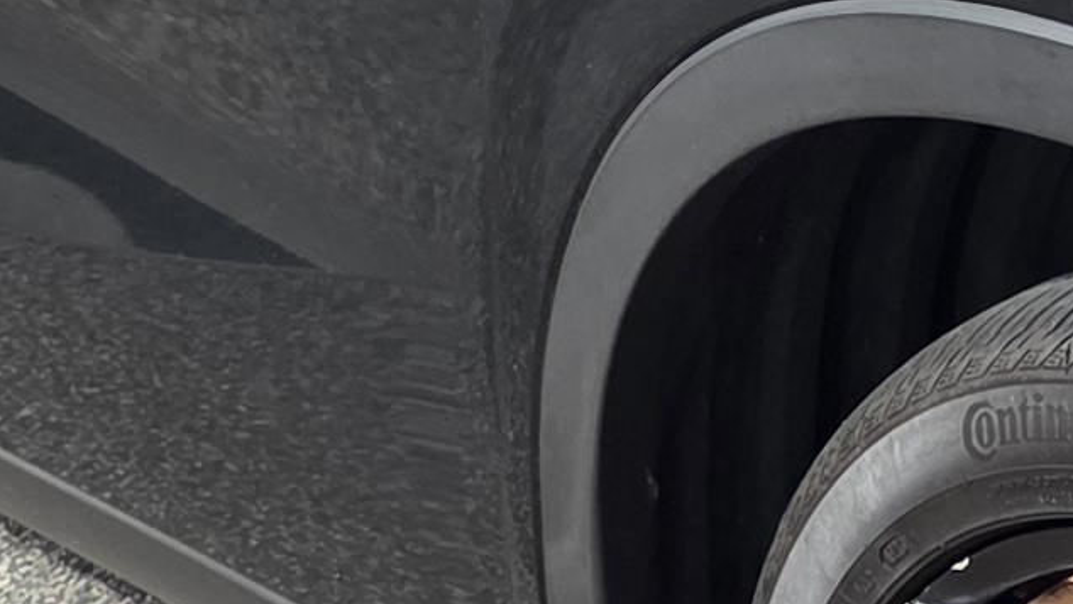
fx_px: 4497
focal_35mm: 158
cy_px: -47
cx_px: 1488
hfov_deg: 13.0
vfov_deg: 7.6
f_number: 1.7
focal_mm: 6.3
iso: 320
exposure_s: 1/50
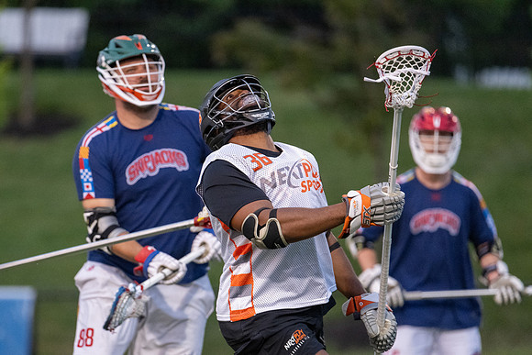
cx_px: 184
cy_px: 232
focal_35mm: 523
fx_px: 7736
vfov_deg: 2.6
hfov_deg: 3.9
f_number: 4.5
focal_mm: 400
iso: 5600
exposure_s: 1/800
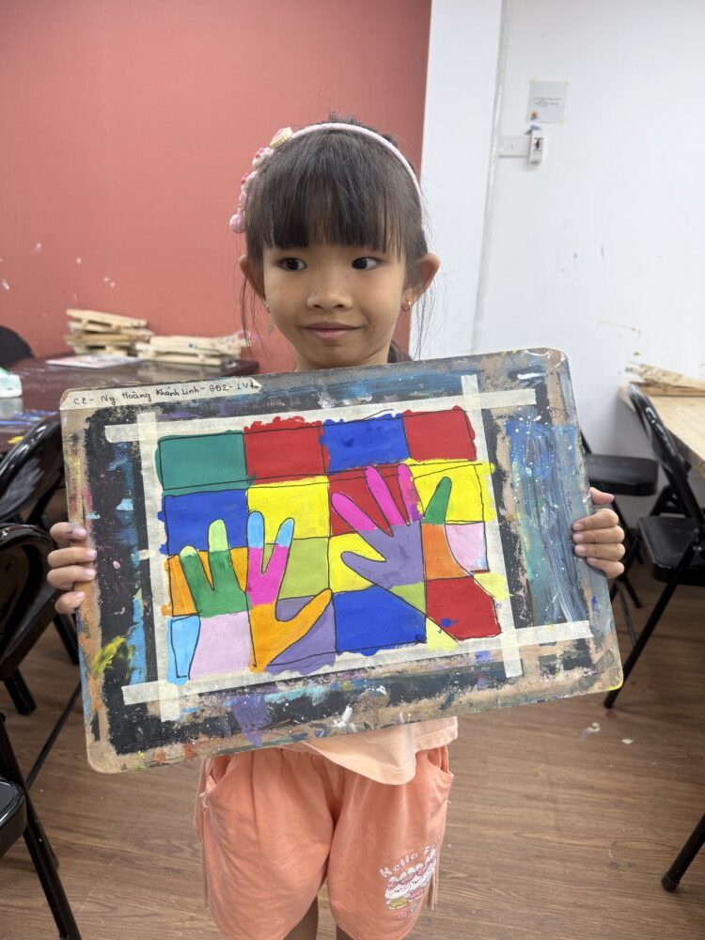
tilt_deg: -15.6
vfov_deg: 71.6
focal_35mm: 24
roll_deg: -3.2
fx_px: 652
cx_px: 352
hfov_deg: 56.8
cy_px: 470
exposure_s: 1/100
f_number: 1.78
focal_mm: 6.76
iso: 80
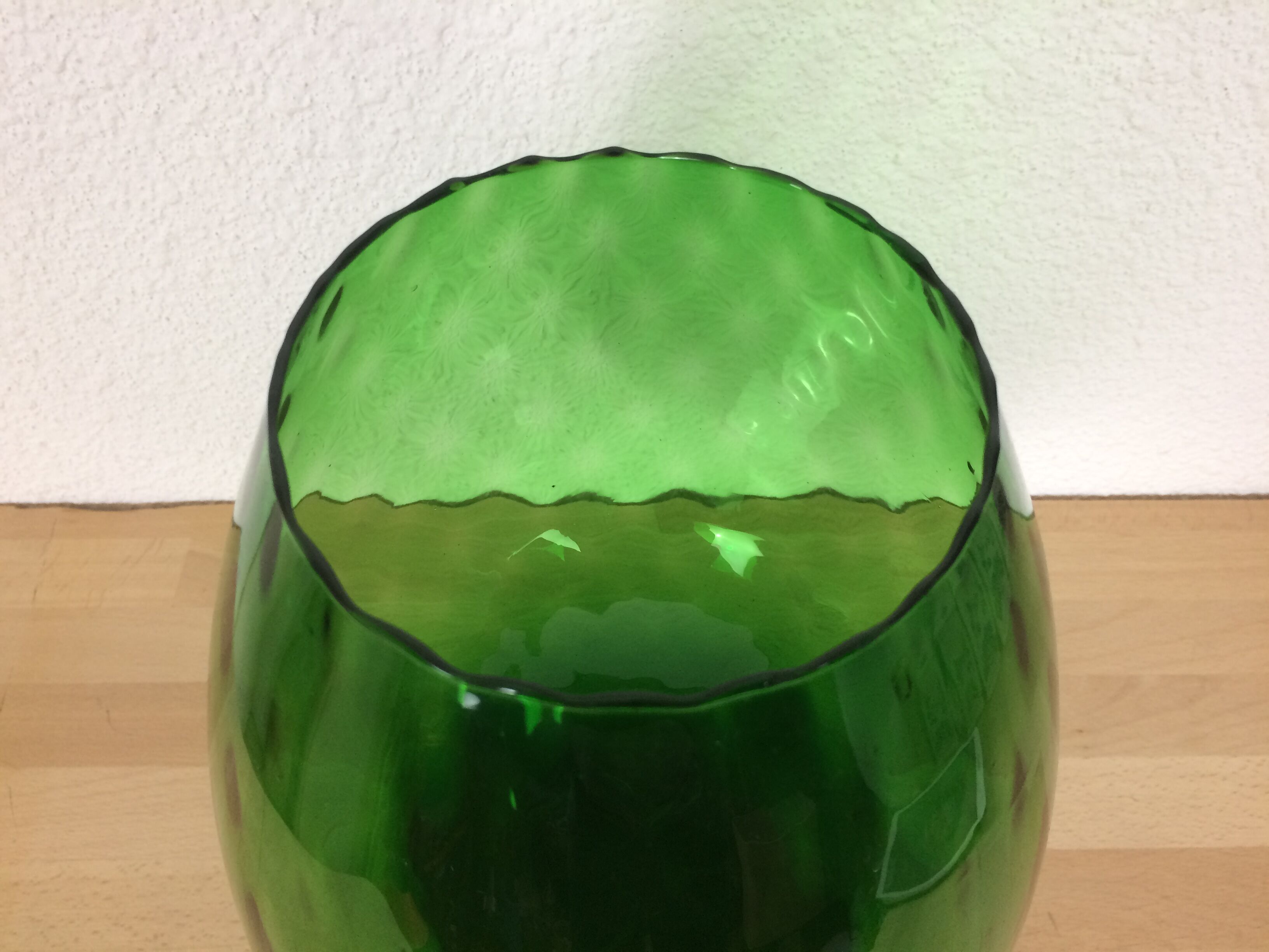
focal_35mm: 29
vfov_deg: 48.2
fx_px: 1063
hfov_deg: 61.7
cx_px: 634
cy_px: 476
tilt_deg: -50.5
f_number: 2.2
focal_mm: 4.15
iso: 50
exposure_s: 1/33
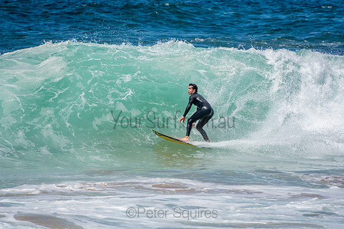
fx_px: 5734
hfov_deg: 3.4
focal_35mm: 600
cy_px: 114
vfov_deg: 2.3
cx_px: 172
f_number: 5.6
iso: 280
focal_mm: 400
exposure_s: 1/2000
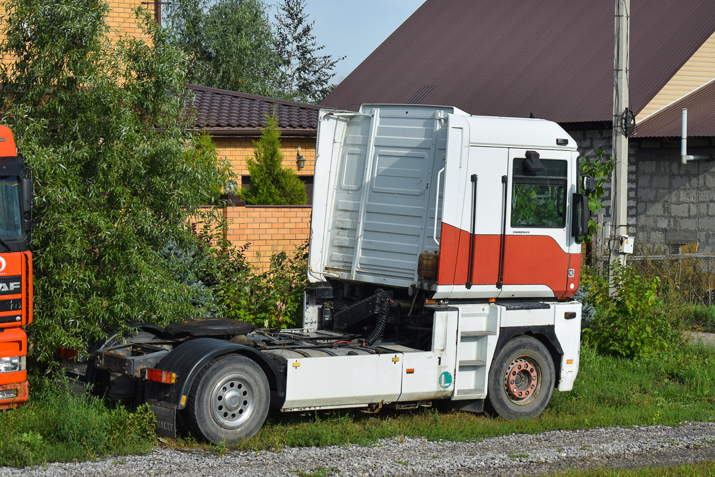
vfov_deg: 16.6
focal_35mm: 82
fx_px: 1638
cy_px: 238
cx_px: 358
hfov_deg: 24.6
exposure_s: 1/800
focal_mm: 55
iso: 200
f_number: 6.3
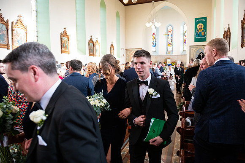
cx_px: 122
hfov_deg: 73.7
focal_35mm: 24
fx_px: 163
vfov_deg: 53.2
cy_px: 82
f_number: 3.5
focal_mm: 24
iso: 1000
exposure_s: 1/200
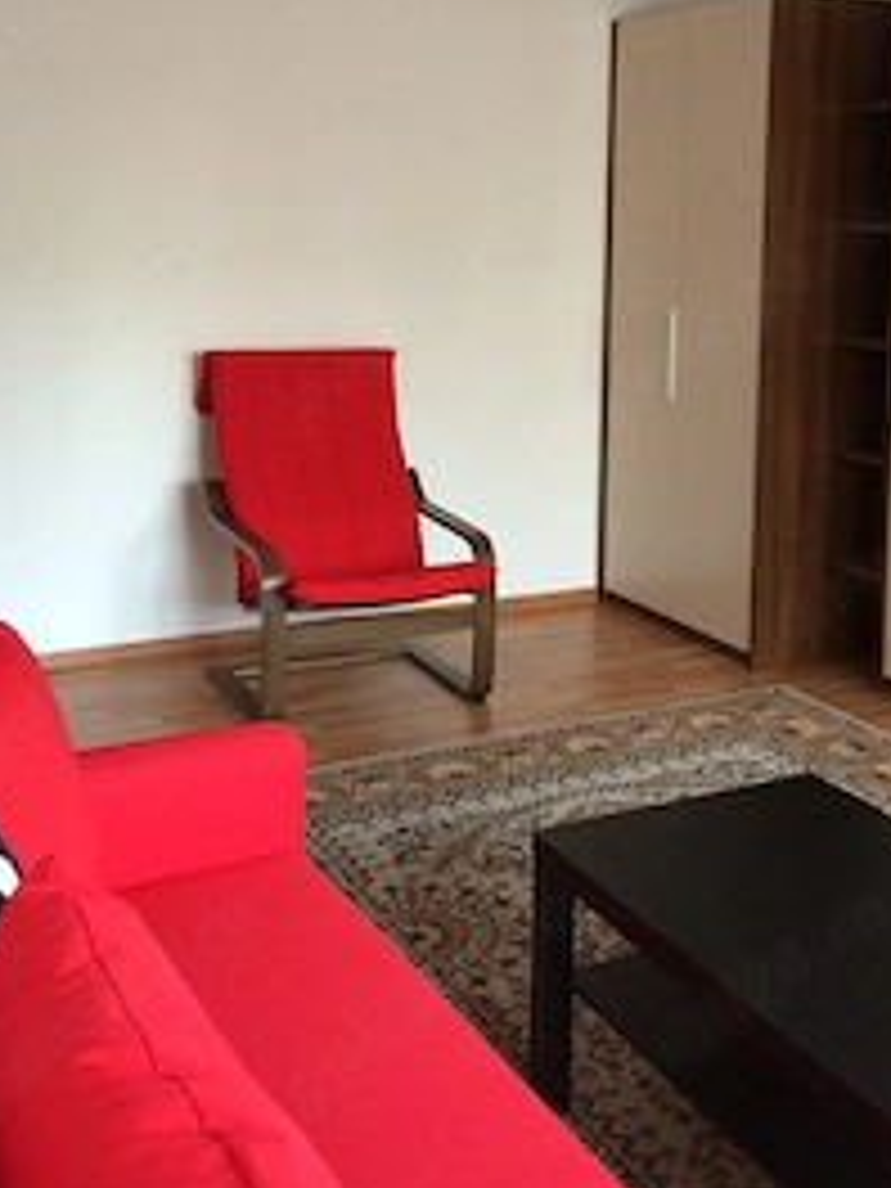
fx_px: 1510
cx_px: 585
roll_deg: +0.0
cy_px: 387
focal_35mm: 44
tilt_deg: -6.8
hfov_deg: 32.6
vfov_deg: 42.3
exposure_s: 1/33
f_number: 2.2
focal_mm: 4.15
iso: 320
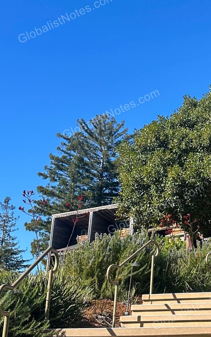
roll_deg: -0.2
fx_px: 543
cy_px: 164
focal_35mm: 59
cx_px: 258
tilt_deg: +17.3
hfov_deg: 20.5
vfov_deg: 34.5
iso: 80
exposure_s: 1/1988
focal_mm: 6.86
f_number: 1.78
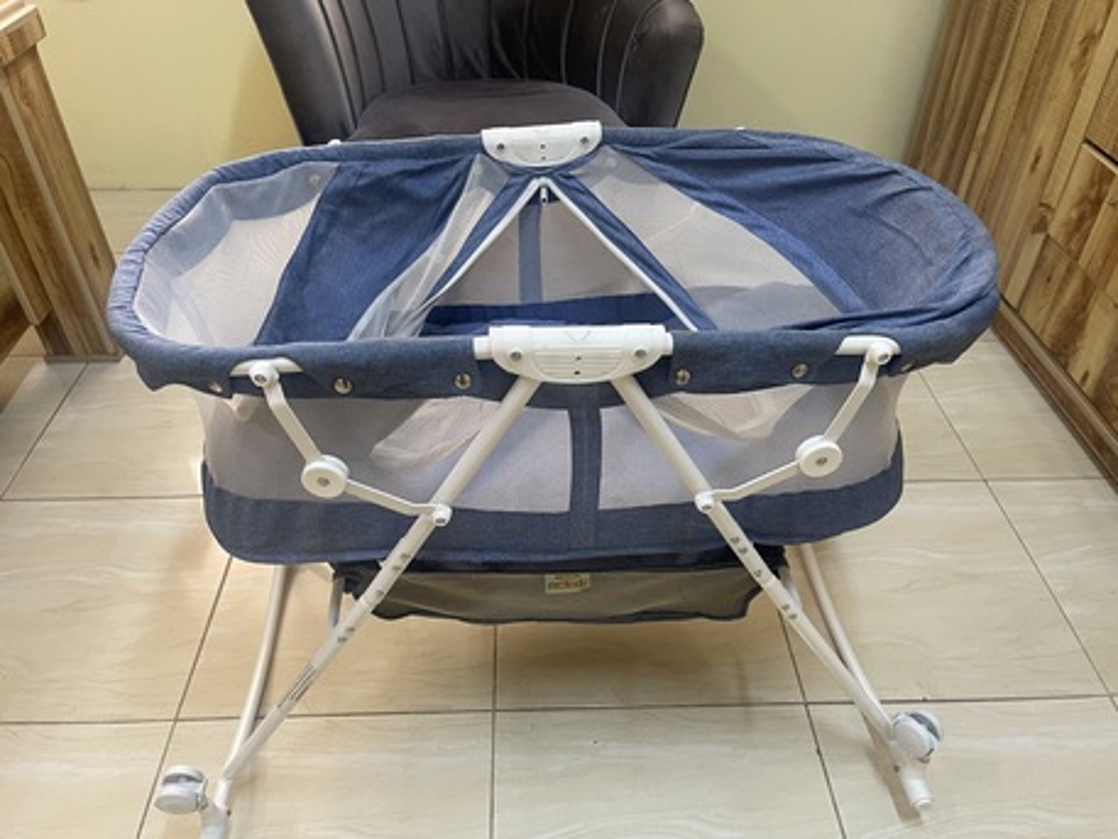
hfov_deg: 69.4
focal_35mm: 25
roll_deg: +0.4
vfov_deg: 54.9
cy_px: 420
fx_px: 808
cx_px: 559
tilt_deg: -41.9
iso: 160
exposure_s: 1/60
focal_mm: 5.1
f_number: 1.6
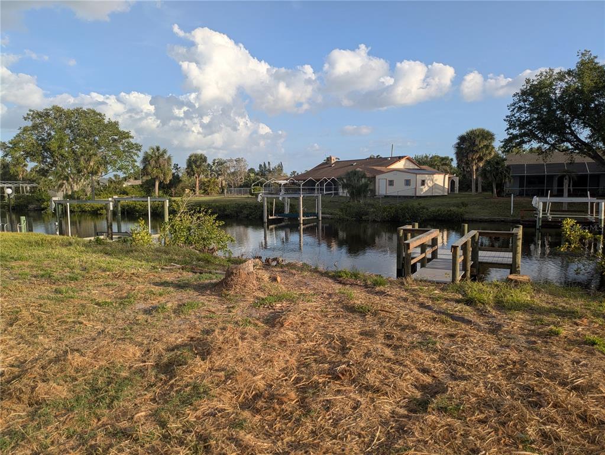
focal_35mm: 25
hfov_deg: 69.4
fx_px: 437
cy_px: 228
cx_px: 302
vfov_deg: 54.9
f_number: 1.89
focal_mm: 5.43
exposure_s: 1/1919
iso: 47
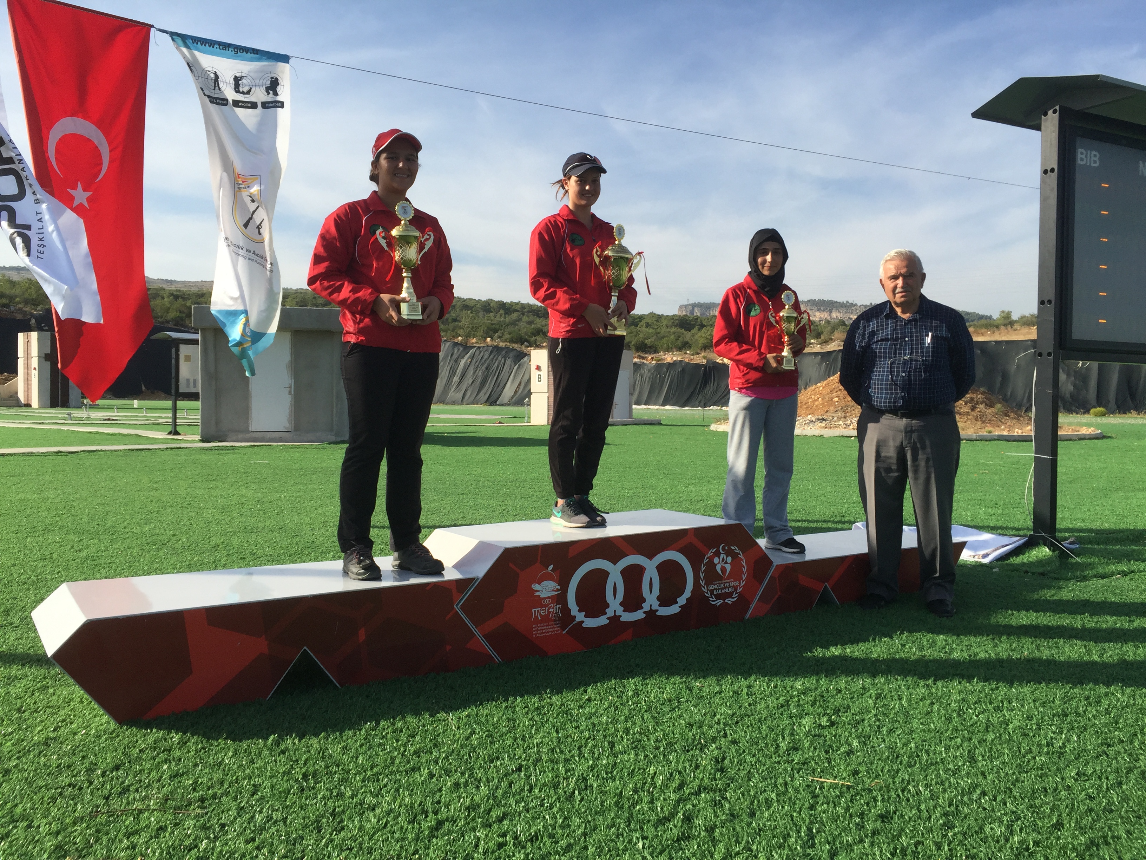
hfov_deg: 61.7
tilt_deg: -0.2
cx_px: 573
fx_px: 960
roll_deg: -0.9
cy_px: 430
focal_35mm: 29
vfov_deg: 48.2
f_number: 2.2
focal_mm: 4.15
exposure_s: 1/1883
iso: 32
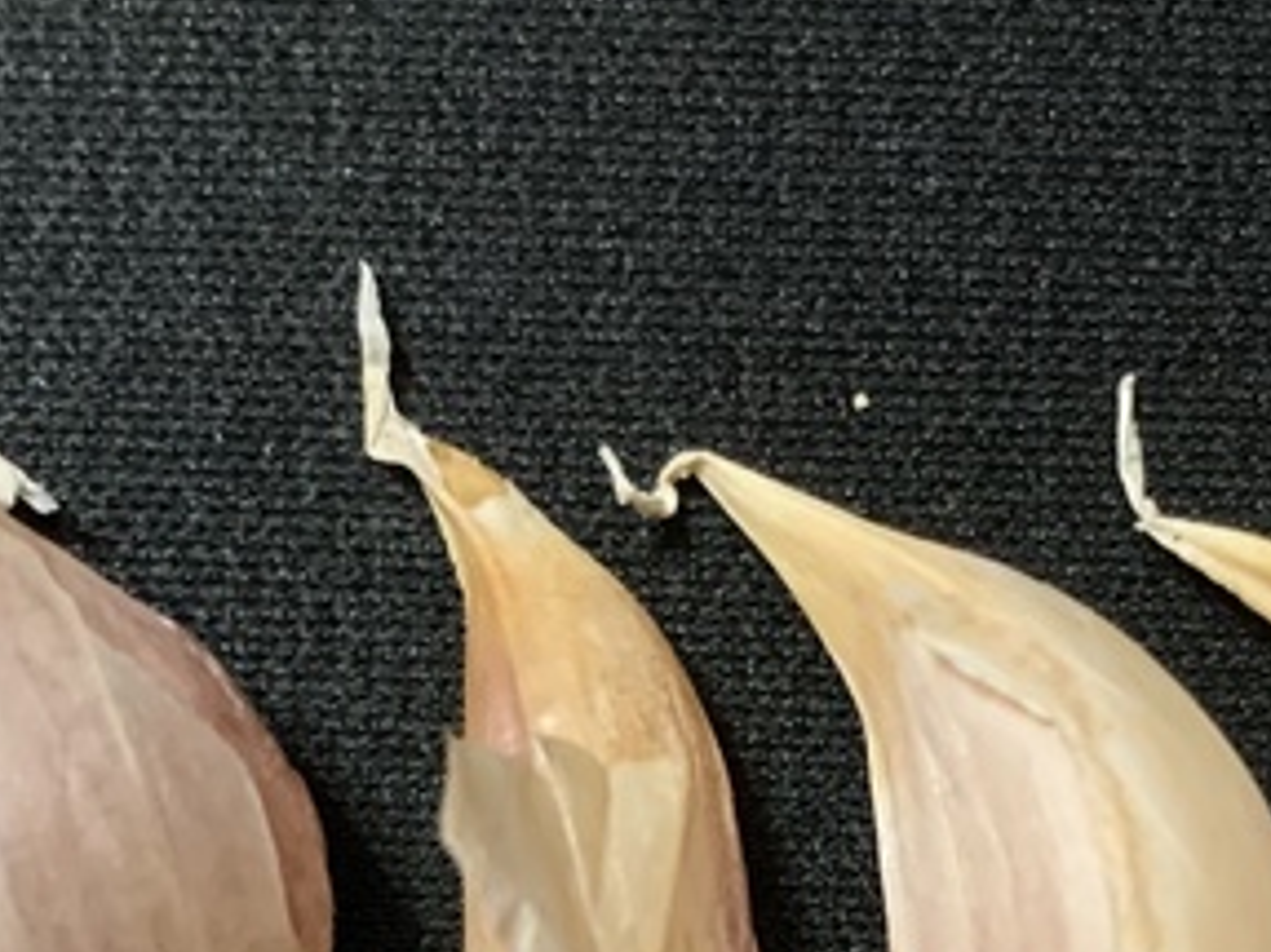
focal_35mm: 87
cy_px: 1191
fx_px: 3193
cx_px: 815
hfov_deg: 22.4
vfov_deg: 16.2
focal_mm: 4.25
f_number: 1.8
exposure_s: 1/40
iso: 320
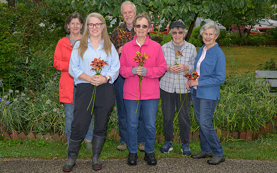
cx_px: 128
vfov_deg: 28.0
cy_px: 72
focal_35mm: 46
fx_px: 347
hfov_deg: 43.4
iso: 250
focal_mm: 33
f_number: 8
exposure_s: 1/250
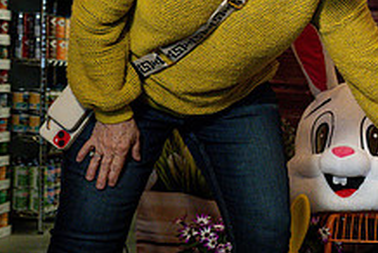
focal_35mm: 93
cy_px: 164
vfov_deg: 14.7
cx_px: 473
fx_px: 978
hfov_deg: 20.3
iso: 8000
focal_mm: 35
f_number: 4.5
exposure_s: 1/500
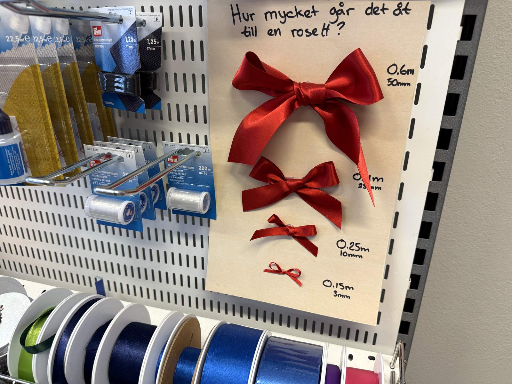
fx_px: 355
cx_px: 256
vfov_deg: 56.8
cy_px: 192
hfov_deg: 71.6
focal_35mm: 24
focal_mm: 6.76
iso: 125
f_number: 1.78
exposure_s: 1/100
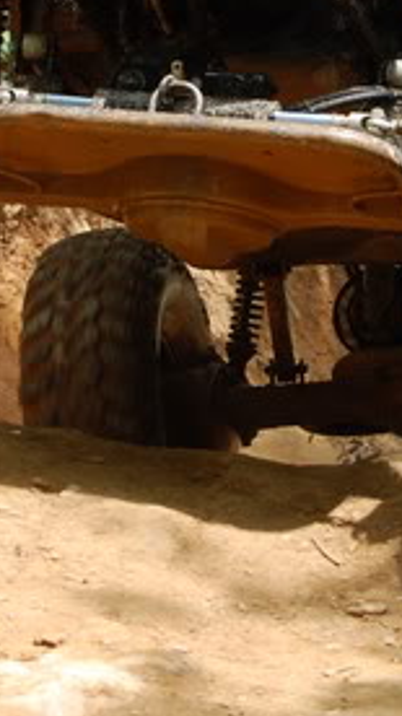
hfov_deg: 4.8
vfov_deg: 8.6
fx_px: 4753
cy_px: 36
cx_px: 394
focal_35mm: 251
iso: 200
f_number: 6.3
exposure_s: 1/160
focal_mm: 55
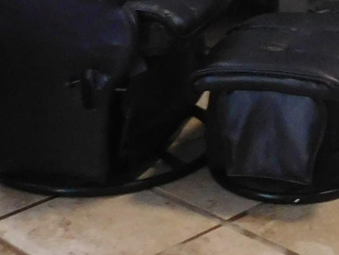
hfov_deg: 15.8
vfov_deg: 11.1
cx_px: 299
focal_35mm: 123
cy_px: -233
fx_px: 1205
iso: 400
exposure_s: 1/15
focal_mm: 4
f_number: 3
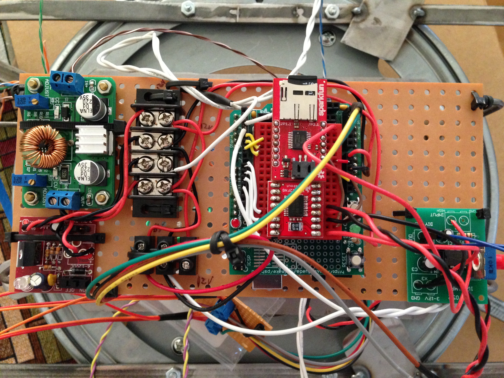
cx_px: 252
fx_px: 480
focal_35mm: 33
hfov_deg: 55.4
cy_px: 189
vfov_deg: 42.9
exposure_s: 1/15
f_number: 2.4
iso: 500
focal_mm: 4.12
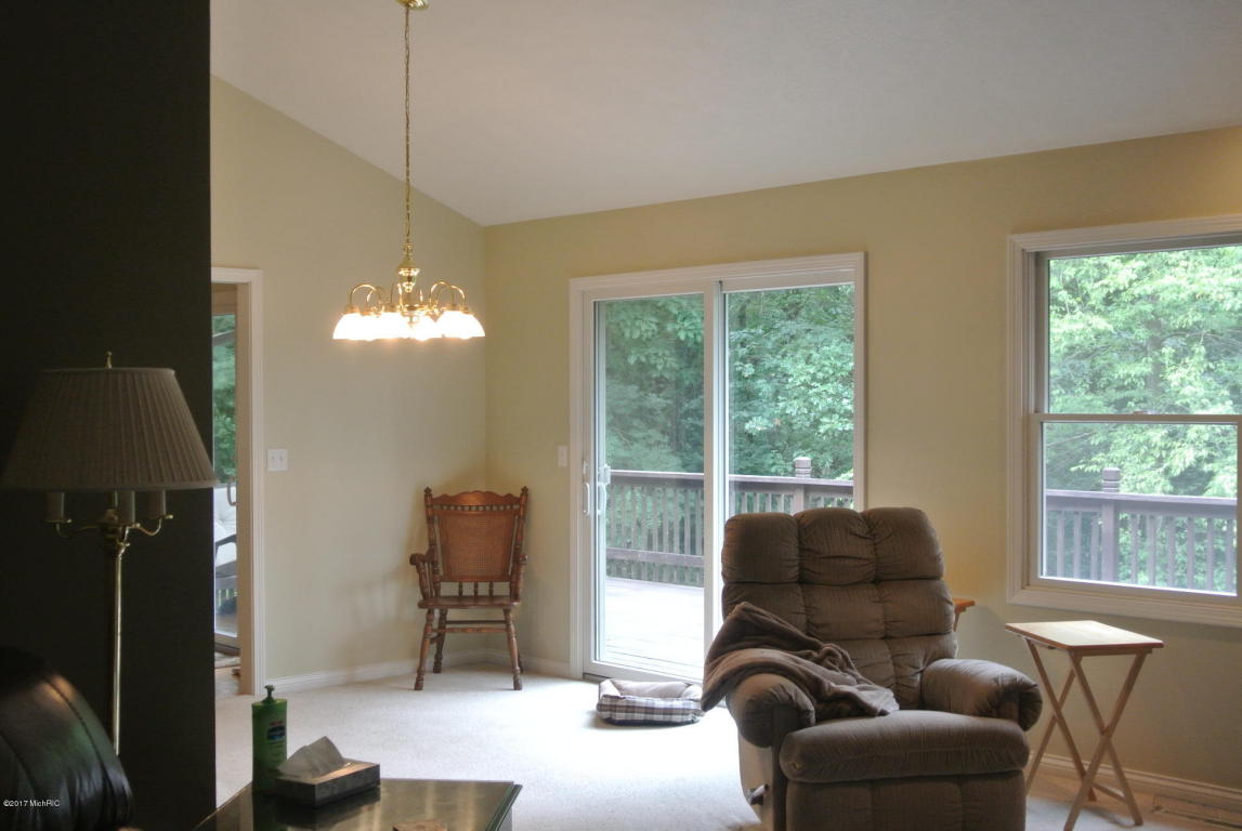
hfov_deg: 46.3
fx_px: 1451
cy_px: 416
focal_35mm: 42
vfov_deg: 32.0
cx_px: 621
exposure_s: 1/30
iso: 500
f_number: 4.2
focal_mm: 15.7
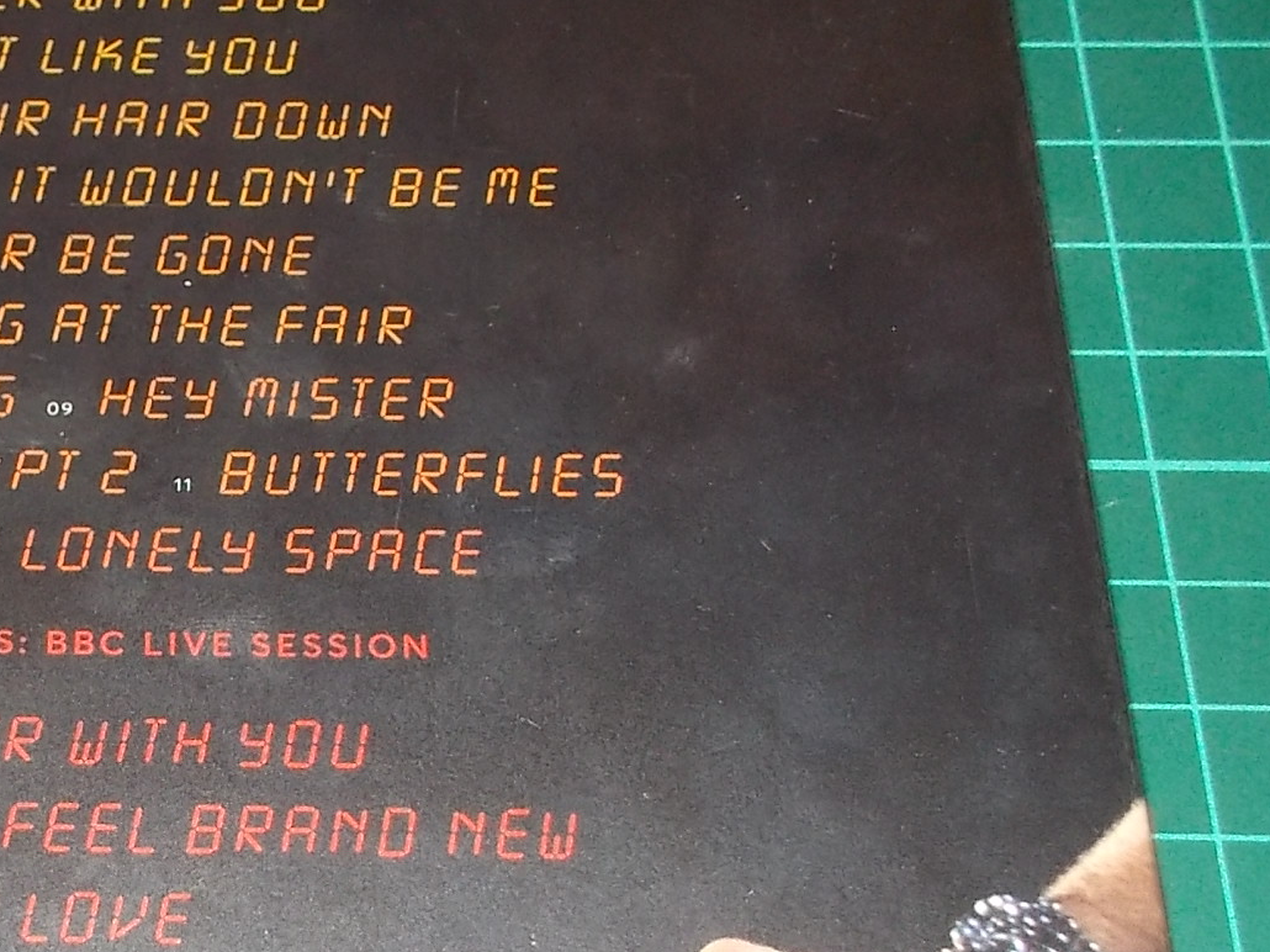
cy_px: 744
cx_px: 152
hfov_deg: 29.2
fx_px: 2348
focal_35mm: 64
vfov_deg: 22.6
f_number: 3.3
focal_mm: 4.1
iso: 200
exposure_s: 1/30
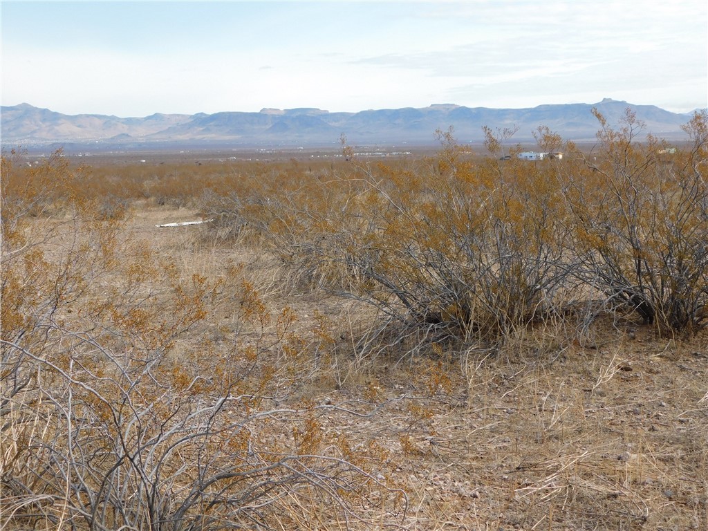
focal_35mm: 59
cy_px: 266
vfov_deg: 24.8
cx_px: 354
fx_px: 1207
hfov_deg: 32.7
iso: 125
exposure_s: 1/640
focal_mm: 10.4
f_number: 4
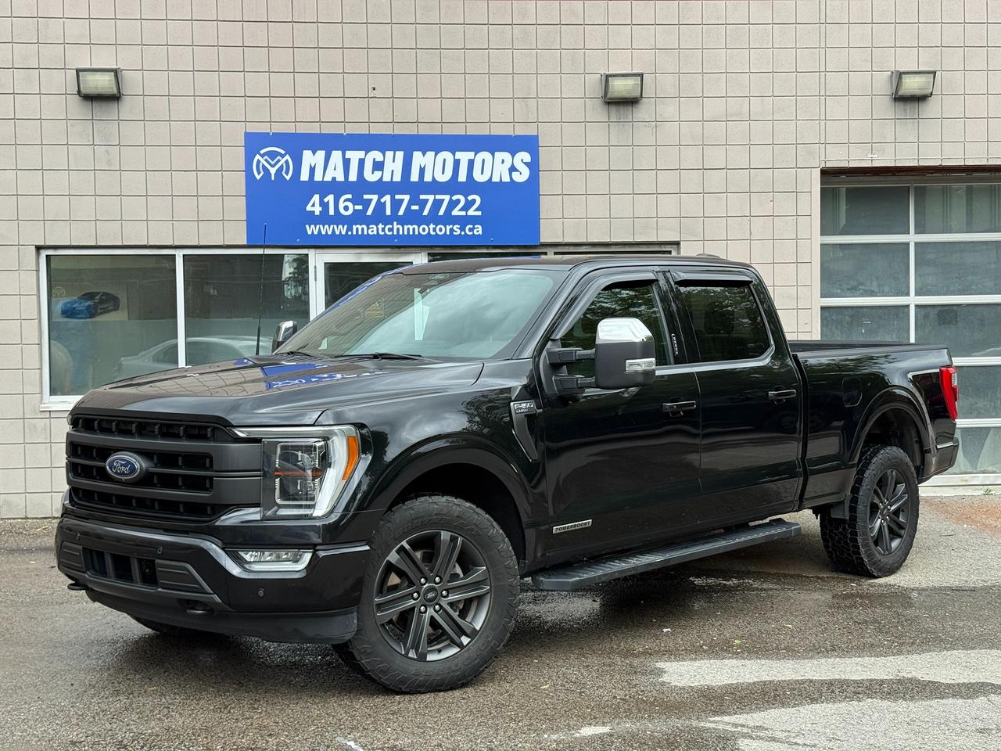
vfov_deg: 30.3
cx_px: 500
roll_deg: +1.0
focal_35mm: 48
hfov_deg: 39.7
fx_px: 1388
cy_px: 376
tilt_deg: -1.6
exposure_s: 1/570
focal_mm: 6.76
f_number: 1.78
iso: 64
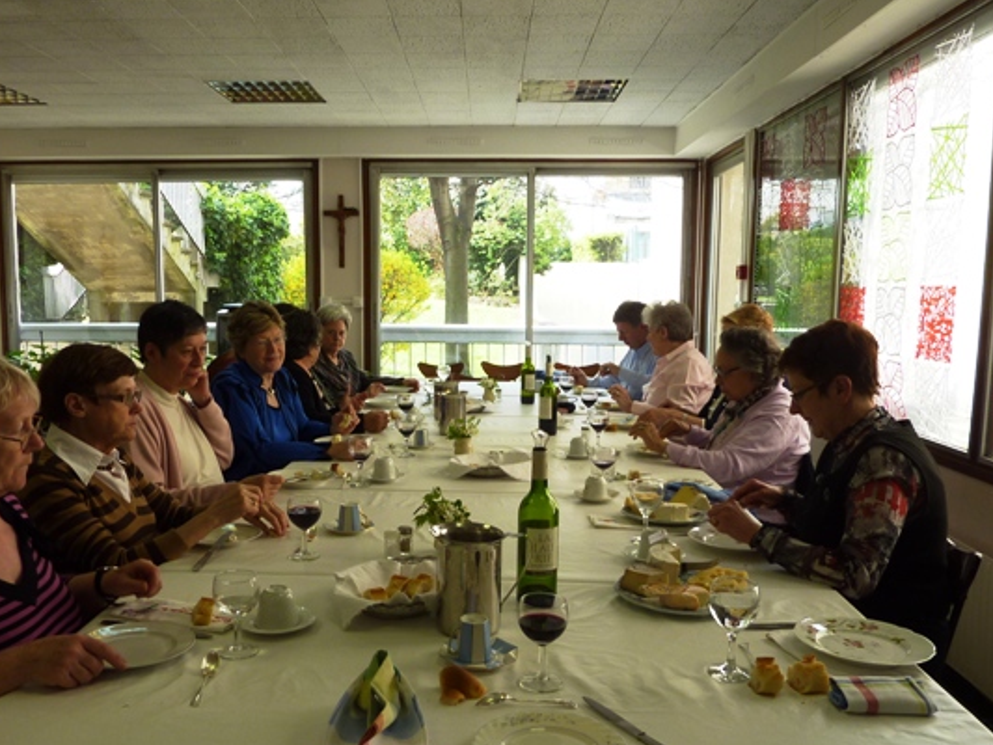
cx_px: 449
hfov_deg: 59.8
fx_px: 861
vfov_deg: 46.8
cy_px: 408
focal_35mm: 30
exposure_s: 1/80
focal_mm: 4.1
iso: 80
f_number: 3.3
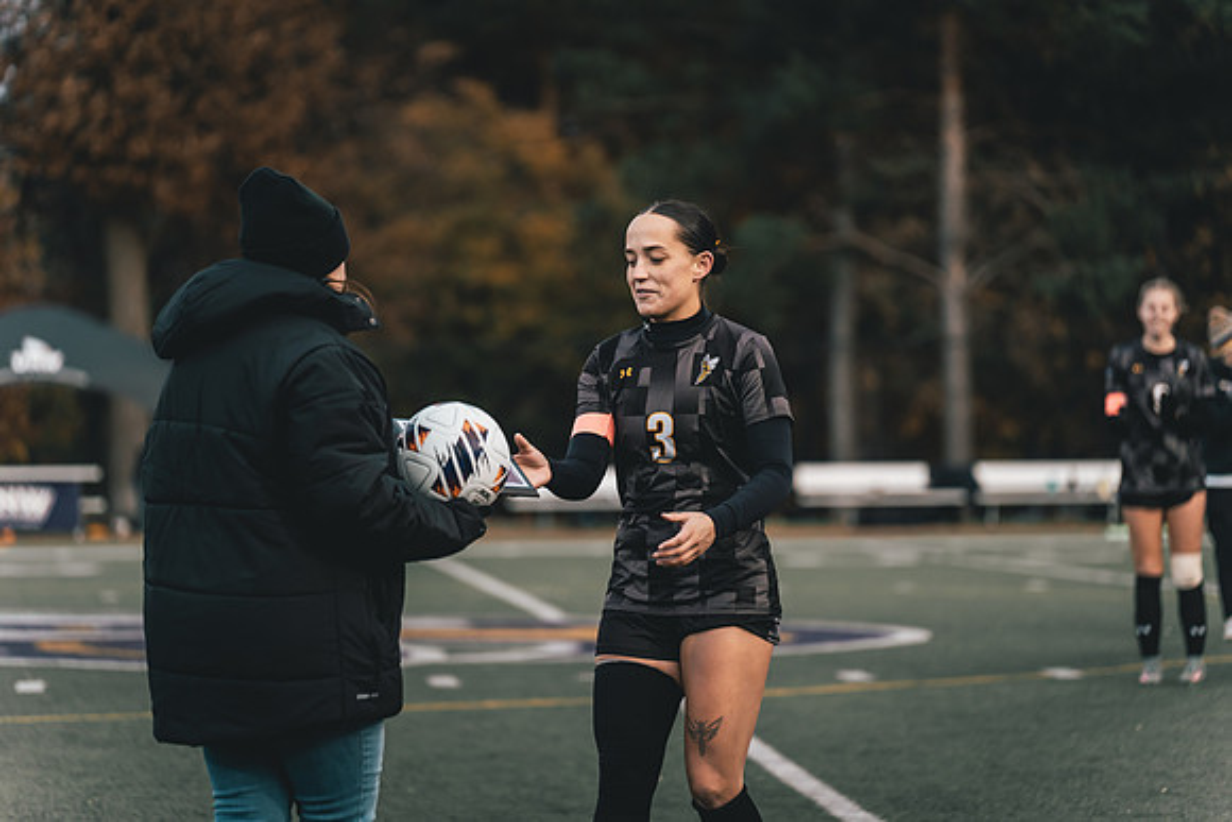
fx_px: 5134
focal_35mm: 150
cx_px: 616
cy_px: 411
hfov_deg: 13.7
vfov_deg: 9.2
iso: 800
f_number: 2.8
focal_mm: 150
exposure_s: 1/1600
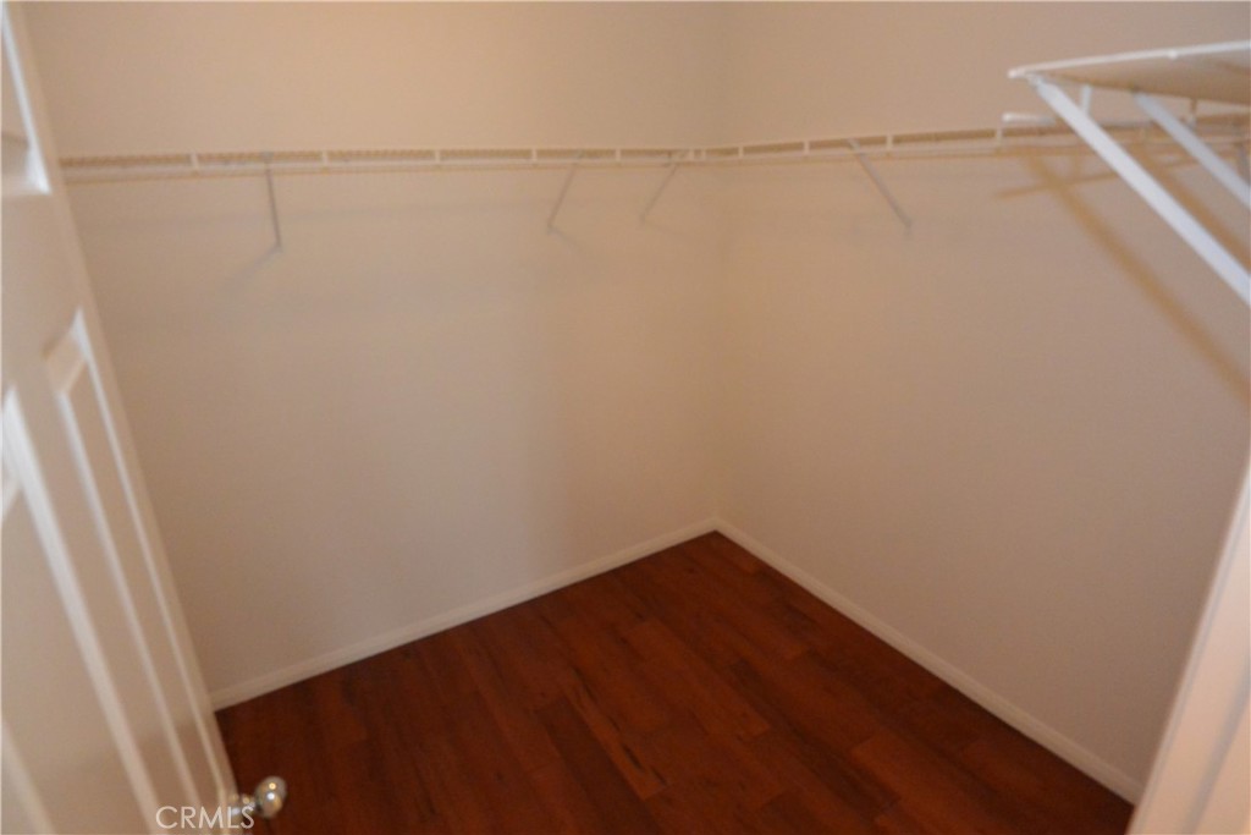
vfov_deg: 67.4
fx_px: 626
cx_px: 626
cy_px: 418
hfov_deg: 90.0
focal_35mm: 18
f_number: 3.5
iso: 900
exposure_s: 1/60
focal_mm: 6.7
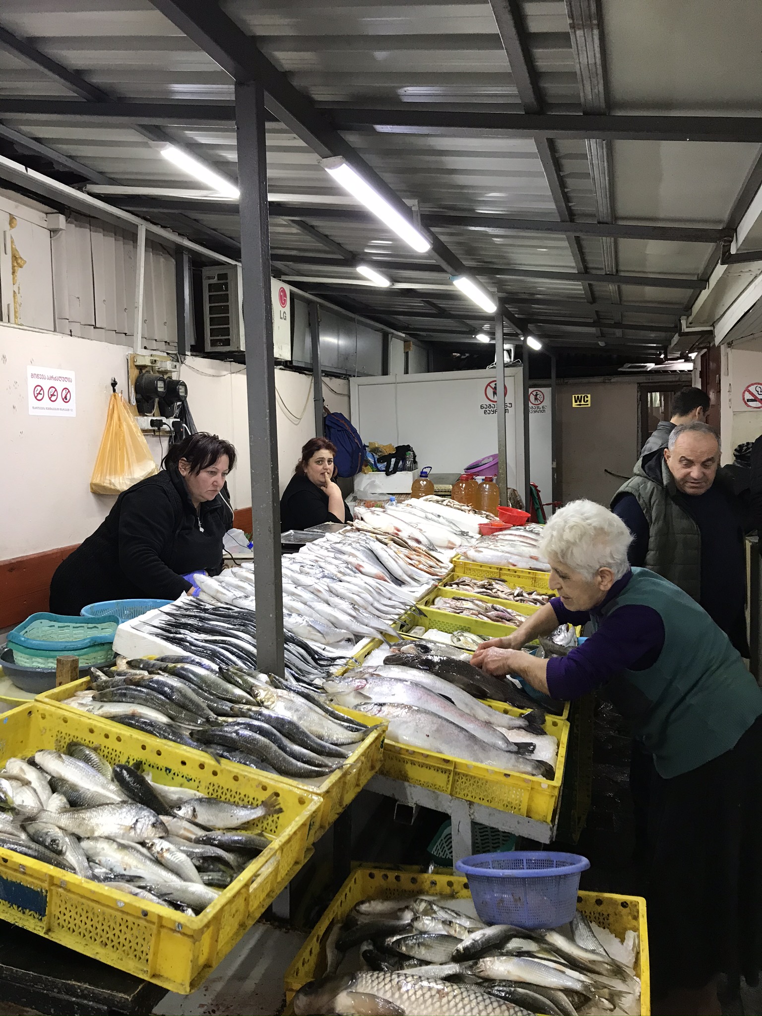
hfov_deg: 49.7
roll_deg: +0.9
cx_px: 381
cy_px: 508
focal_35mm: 28
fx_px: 822
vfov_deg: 63.4
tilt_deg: -5.3
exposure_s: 1/17
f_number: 1.8
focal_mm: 3.99
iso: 40
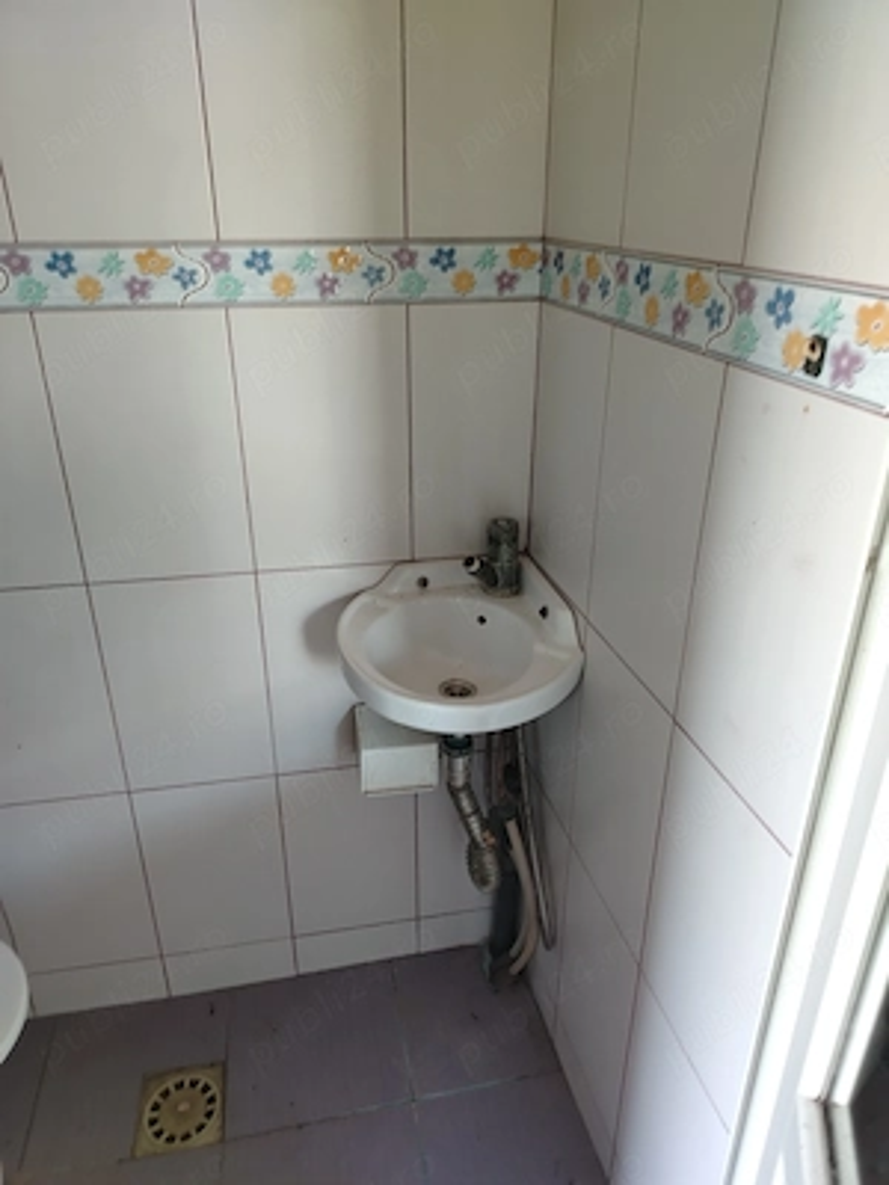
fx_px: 822
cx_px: 444
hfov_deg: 56.8
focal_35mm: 24
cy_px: 592
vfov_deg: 71.6
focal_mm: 5.25
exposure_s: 1/33.3
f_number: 1.75
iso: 563
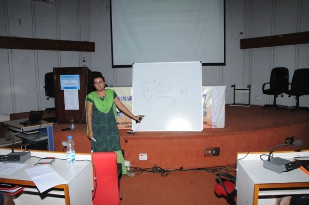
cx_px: 154
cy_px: 102
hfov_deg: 67.4
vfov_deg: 47.8
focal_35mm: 27
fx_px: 231
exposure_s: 1/125
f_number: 9
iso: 3200
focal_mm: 18
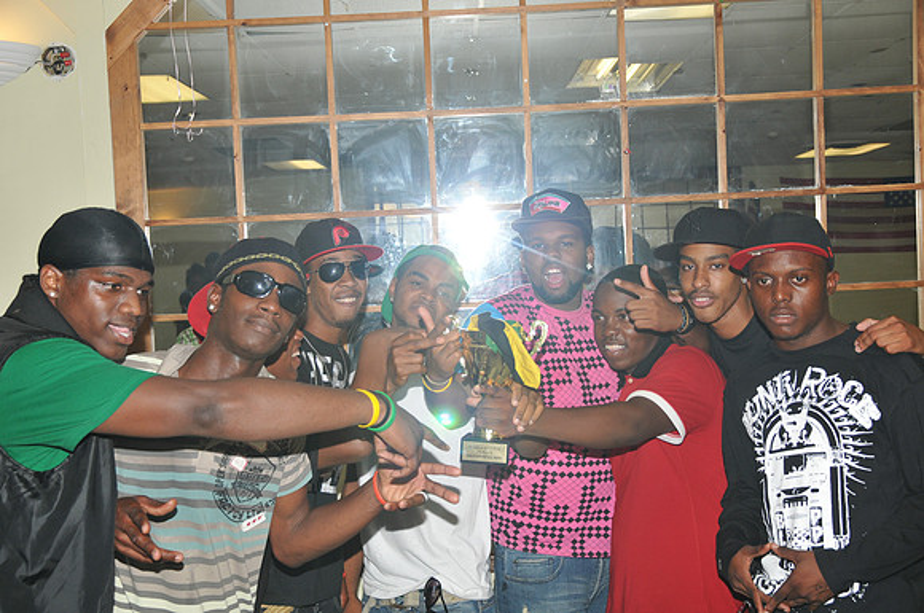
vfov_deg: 26.4
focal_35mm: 51
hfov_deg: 38.9
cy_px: 306
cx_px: 462
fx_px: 1307
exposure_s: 1/250
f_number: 5
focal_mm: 34
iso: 320
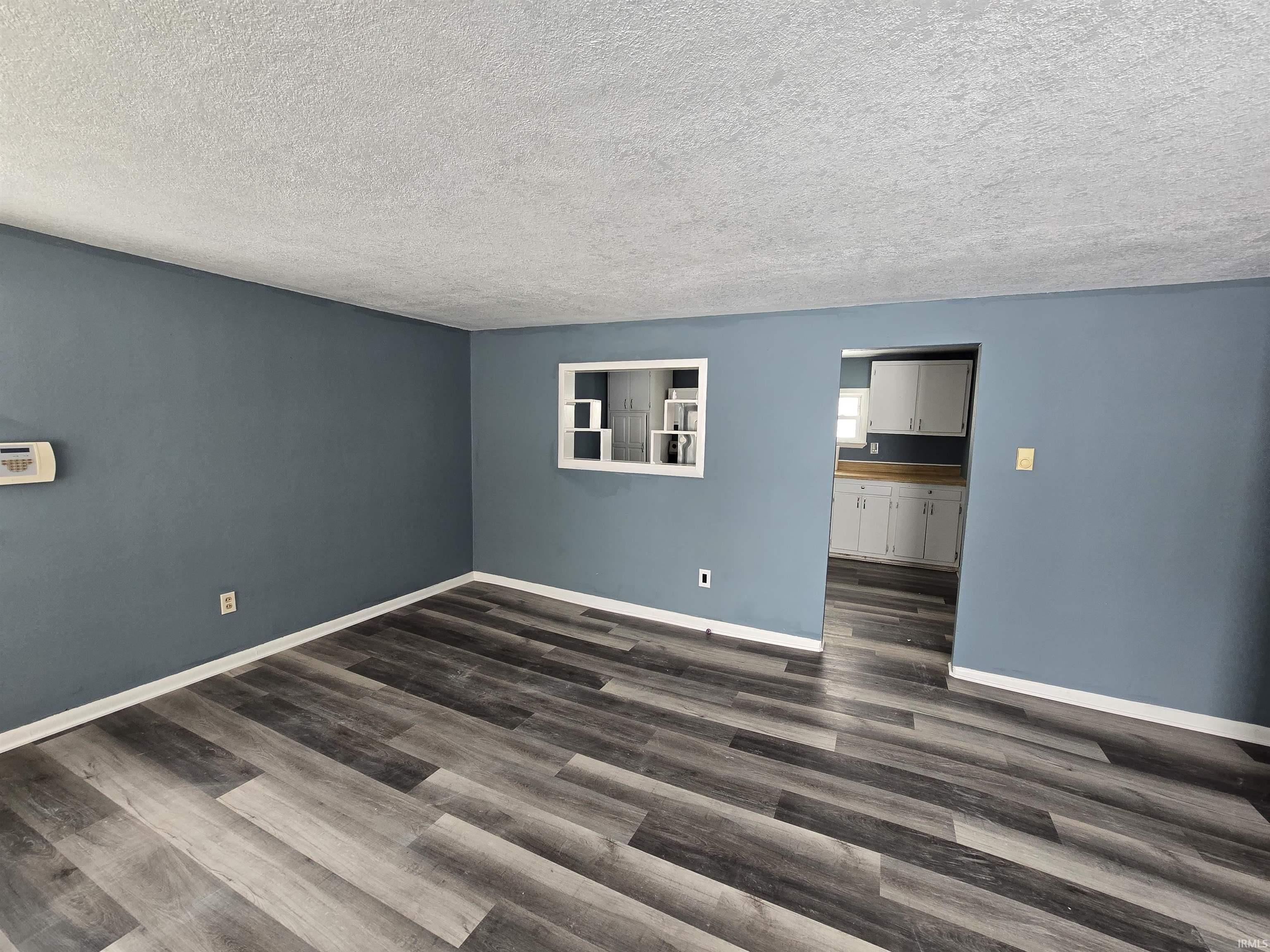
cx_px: 635
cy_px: 476
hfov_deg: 106.2
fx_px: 477
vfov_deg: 89.9
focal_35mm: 13
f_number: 2.2
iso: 160
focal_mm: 2.2
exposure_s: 1/60
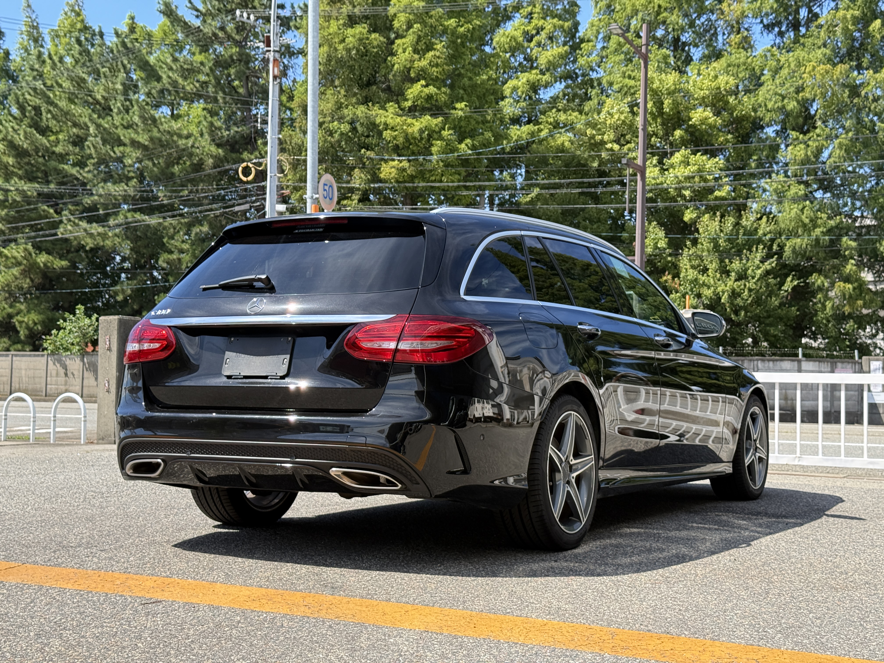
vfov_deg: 30.3
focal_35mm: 48
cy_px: 332
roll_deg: -0.9
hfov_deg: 39.7
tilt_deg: +2.5
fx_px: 1226
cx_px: 442
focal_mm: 6.76
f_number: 1.78
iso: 100
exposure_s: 1/2033
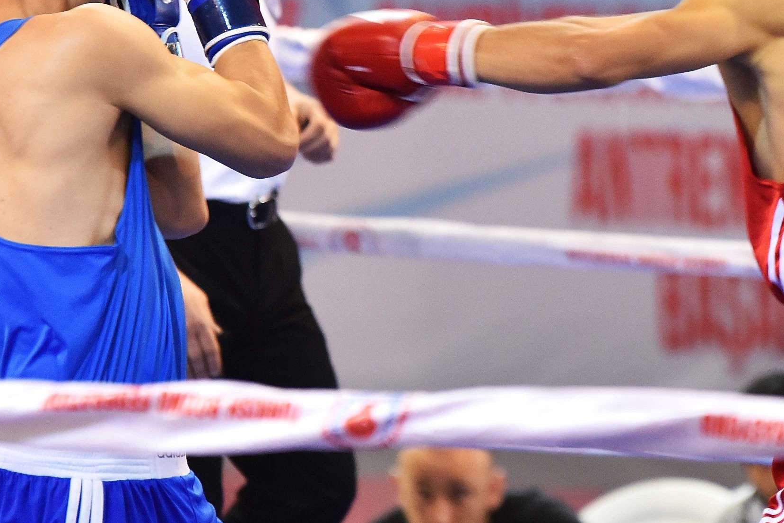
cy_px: 82
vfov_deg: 3.1
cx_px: 500
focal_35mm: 444
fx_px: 9670
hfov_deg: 4.6
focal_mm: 200
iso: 2000
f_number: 3.5
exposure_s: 1/200
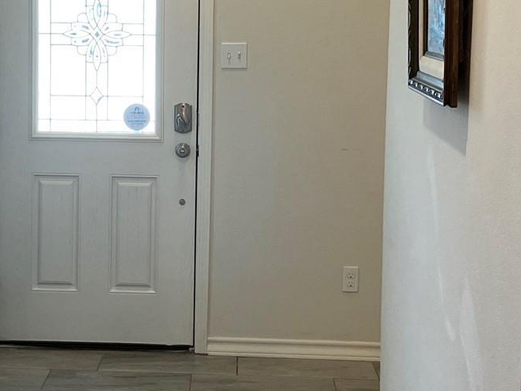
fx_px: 1294
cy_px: 126
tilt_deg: -2.9
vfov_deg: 17.1
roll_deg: -0.6
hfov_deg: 22.7
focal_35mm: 86
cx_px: 172
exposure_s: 1/60
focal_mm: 3.99
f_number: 1.8
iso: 100
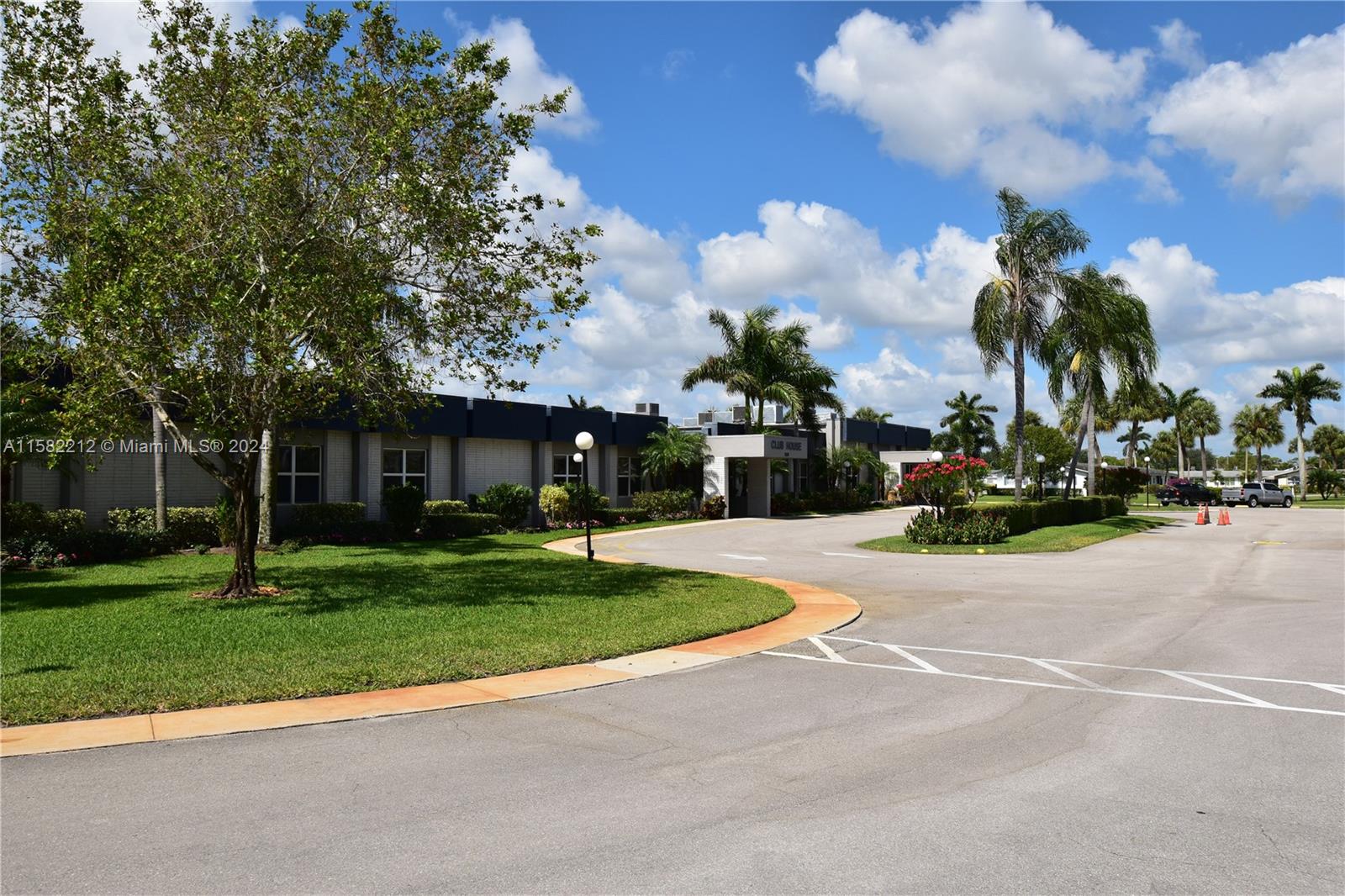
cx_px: 672
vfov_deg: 43.6
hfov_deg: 61.9
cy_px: 448
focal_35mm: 30
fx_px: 1121
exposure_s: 1/500
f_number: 11
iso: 360
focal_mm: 20
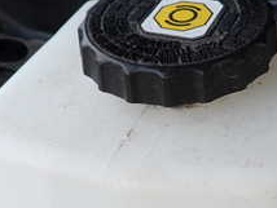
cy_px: 138
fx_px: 561
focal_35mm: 70
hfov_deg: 27.6
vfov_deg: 21.0
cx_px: 177
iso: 100
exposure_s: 1/125
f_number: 2.8
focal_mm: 4.5
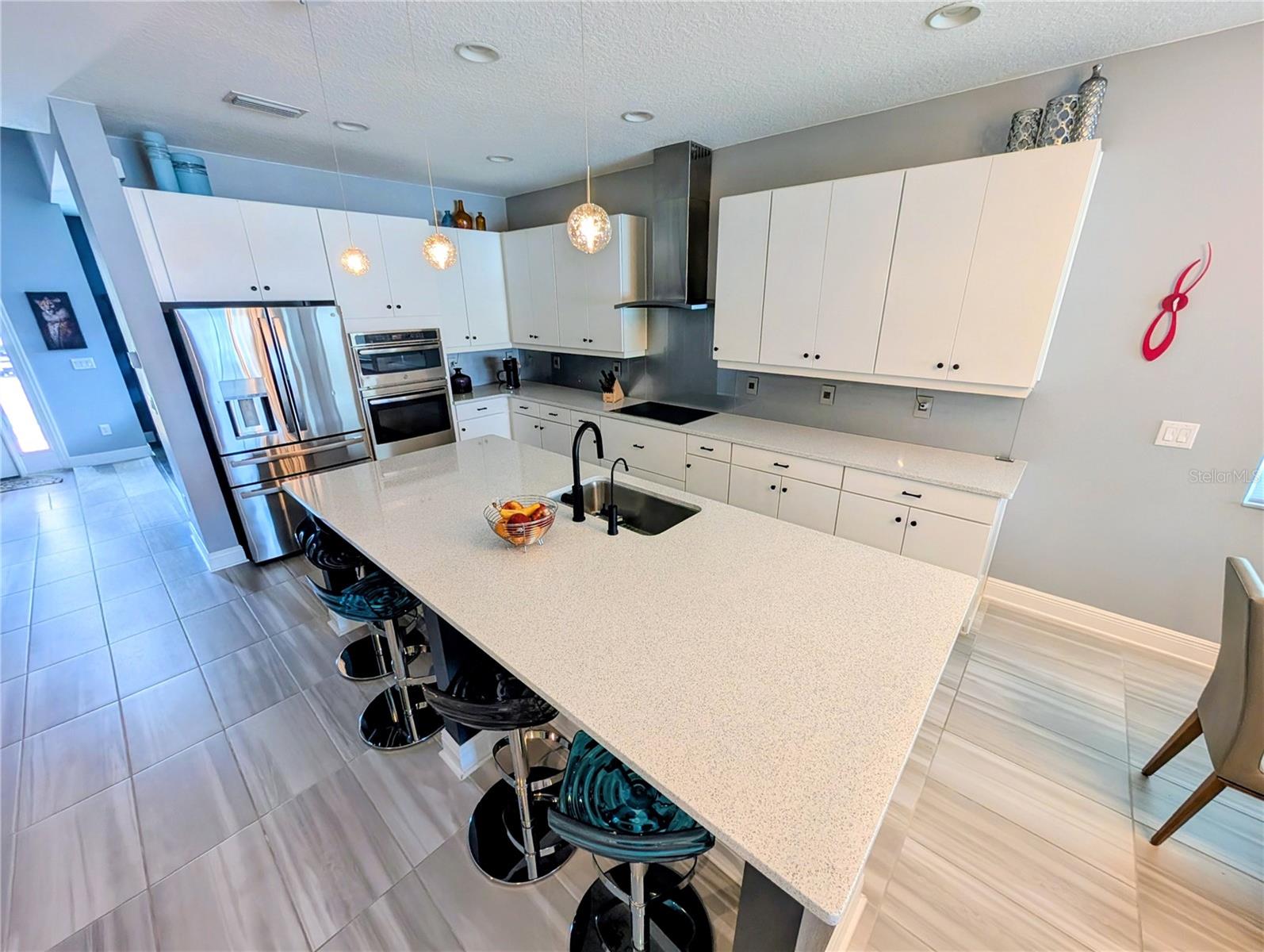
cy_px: 476
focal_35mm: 12
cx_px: 632
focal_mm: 2.02
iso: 89
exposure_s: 1/120
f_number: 1.7
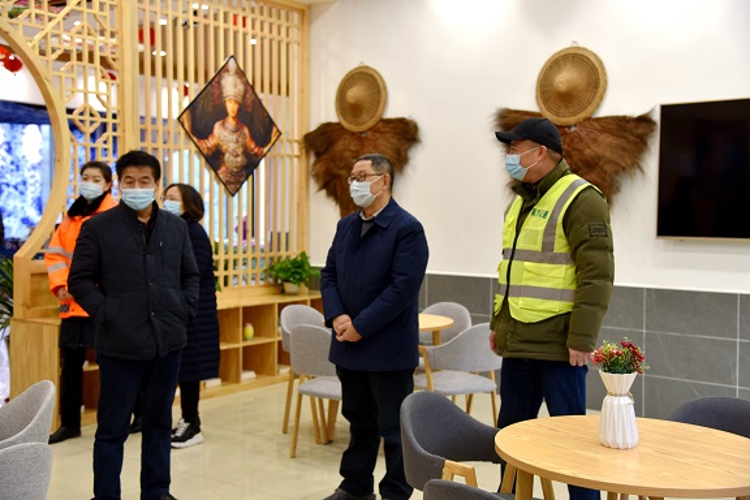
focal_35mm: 46
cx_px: 375
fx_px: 958
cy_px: 250
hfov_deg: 42.7
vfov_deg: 29.2
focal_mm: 46
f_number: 4.5
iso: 400
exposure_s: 1/80
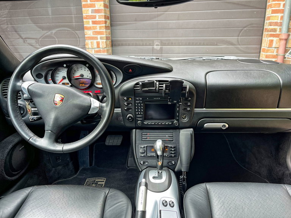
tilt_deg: -18.0
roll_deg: +0.7
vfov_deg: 53.1
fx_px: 219
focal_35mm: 26
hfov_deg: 67.3
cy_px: 109
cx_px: 146
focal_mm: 5.1
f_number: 1.6
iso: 100
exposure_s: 1/121
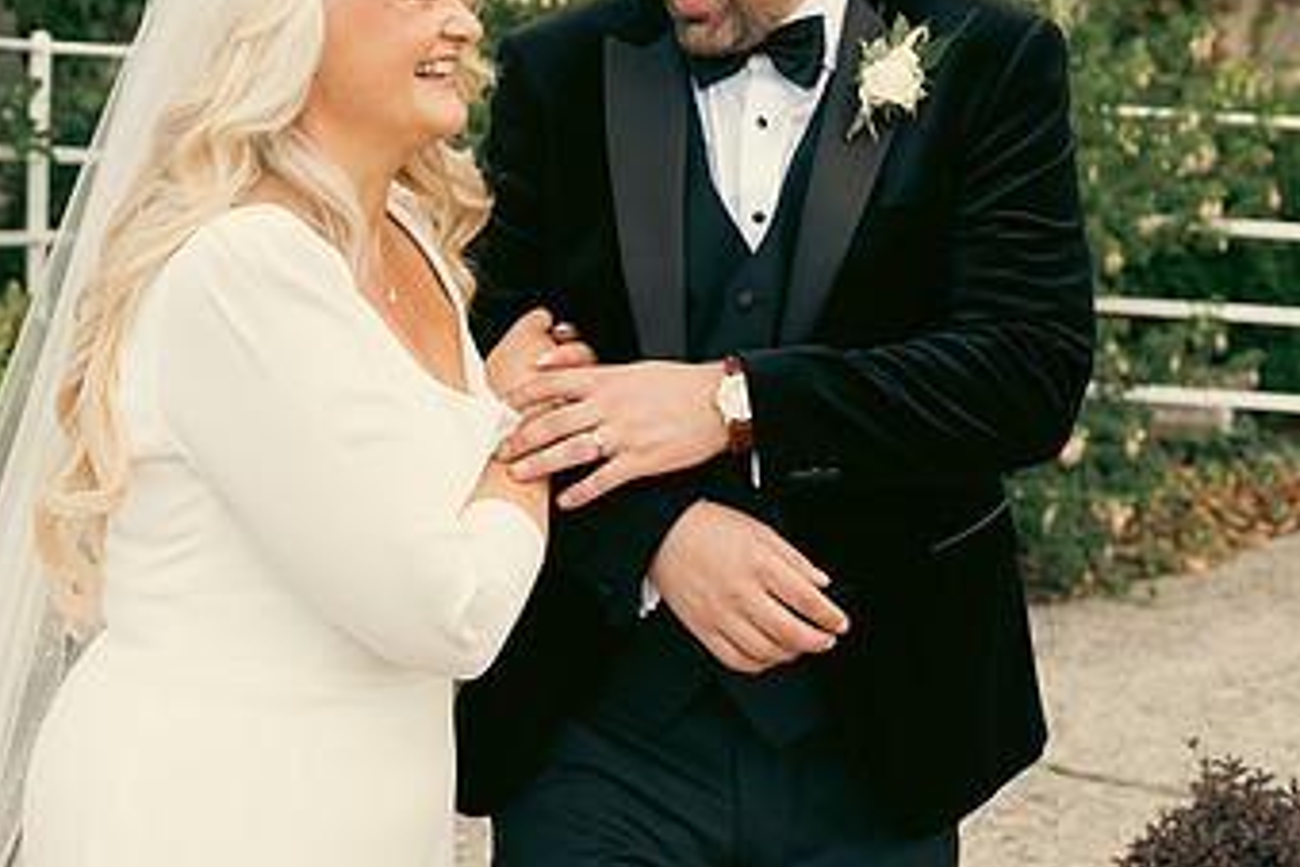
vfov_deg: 14.5
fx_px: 3394
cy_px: 232
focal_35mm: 94
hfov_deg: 21.6
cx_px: 851
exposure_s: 1/400
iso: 125
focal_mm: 37
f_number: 3.2
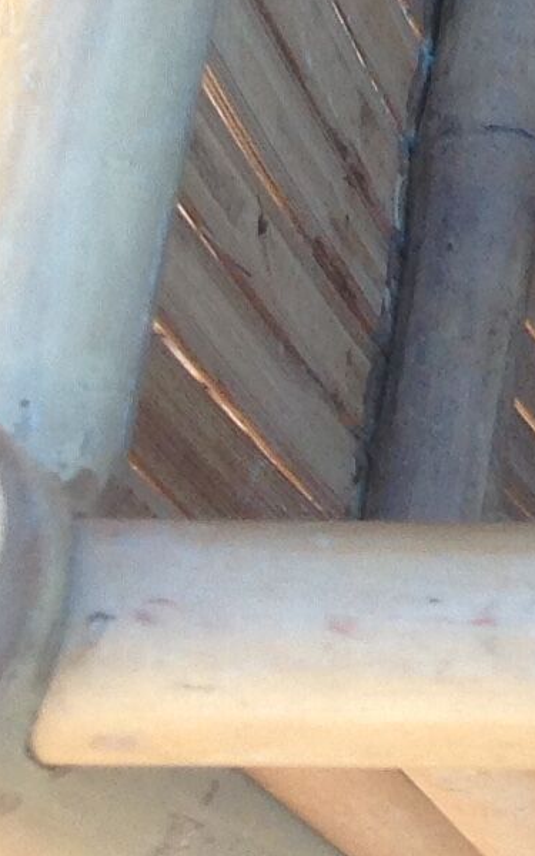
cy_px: -225
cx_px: 1293
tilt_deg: -57.1
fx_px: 3733
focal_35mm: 160
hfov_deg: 7.6
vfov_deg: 12.7
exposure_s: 1/120
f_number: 2.4
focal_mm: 4.28
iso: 64
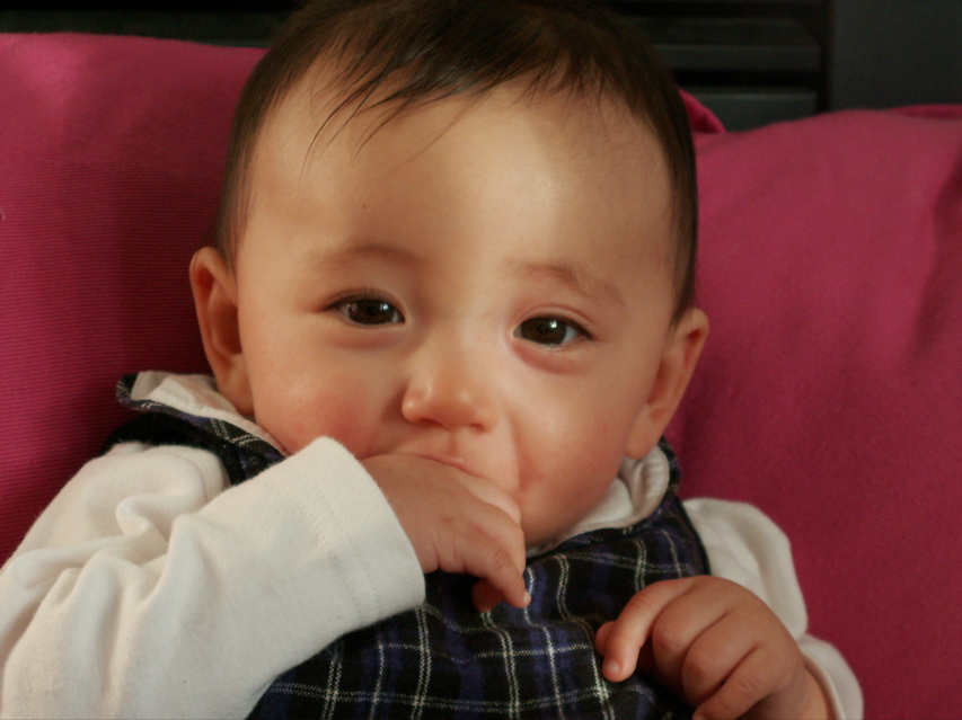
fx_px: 2917
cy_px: 360
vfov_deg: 14.1
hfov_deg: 18.7
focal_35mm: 105
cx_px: 481
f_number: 3.5
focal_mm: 17.13
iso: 80
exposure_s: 1/40
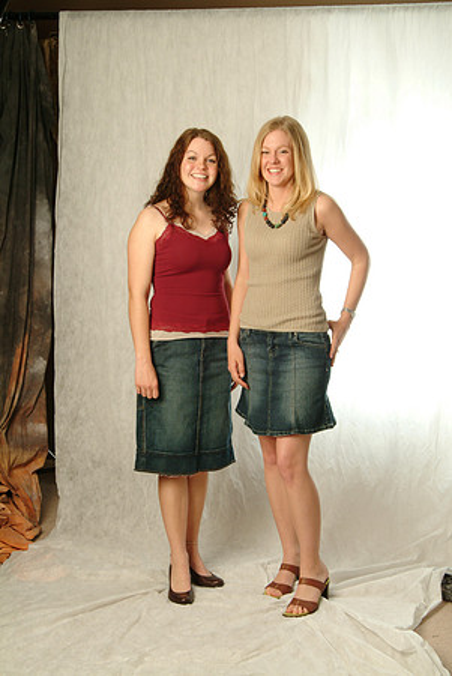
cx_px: 226
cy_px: 338
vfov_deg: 35.0
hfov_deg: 23.8
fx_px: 1071
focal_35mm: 57
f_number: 13
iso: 400
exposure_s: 1/125
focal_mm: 38
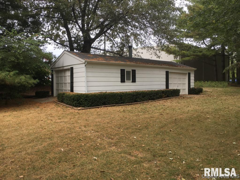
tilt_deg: +0.2
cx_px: 120
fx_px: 201
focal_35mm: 29
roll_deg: +0.8
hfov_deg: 61.7
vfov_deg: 48.2
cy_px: 90
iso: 25
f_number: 2.2
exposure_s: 1/541
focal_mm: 4.15
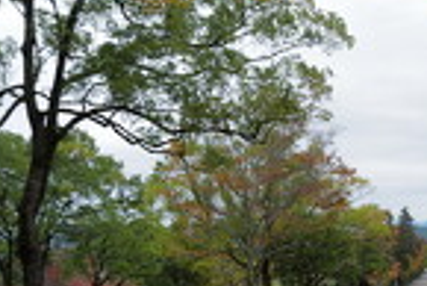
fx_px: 914
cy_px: 326
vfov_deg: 17.1
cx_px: 495
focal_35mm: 77
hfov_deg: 24.2
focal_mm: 28
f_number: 4
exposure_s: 1/200
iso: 100
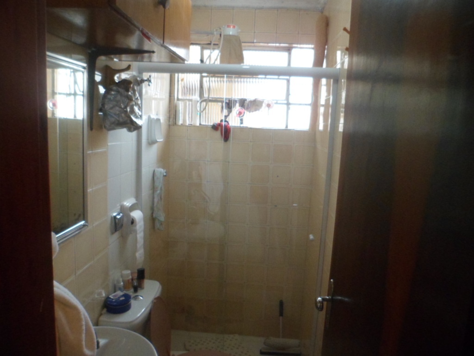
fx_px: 356
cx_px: 237
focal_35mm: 26
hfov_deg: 67.3
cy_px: 178
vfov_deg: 53.1
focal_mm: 4.9
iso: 400
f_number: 3.3
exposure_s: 1/45
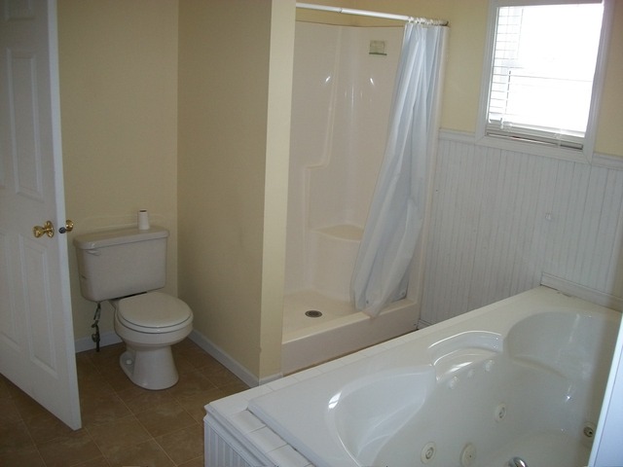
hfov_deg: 56.8
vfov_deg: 44.2
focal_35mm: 32
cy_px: 234
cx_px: 312
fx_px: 576
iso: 80
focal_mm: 5.7
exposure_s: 1/30
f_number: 2.9
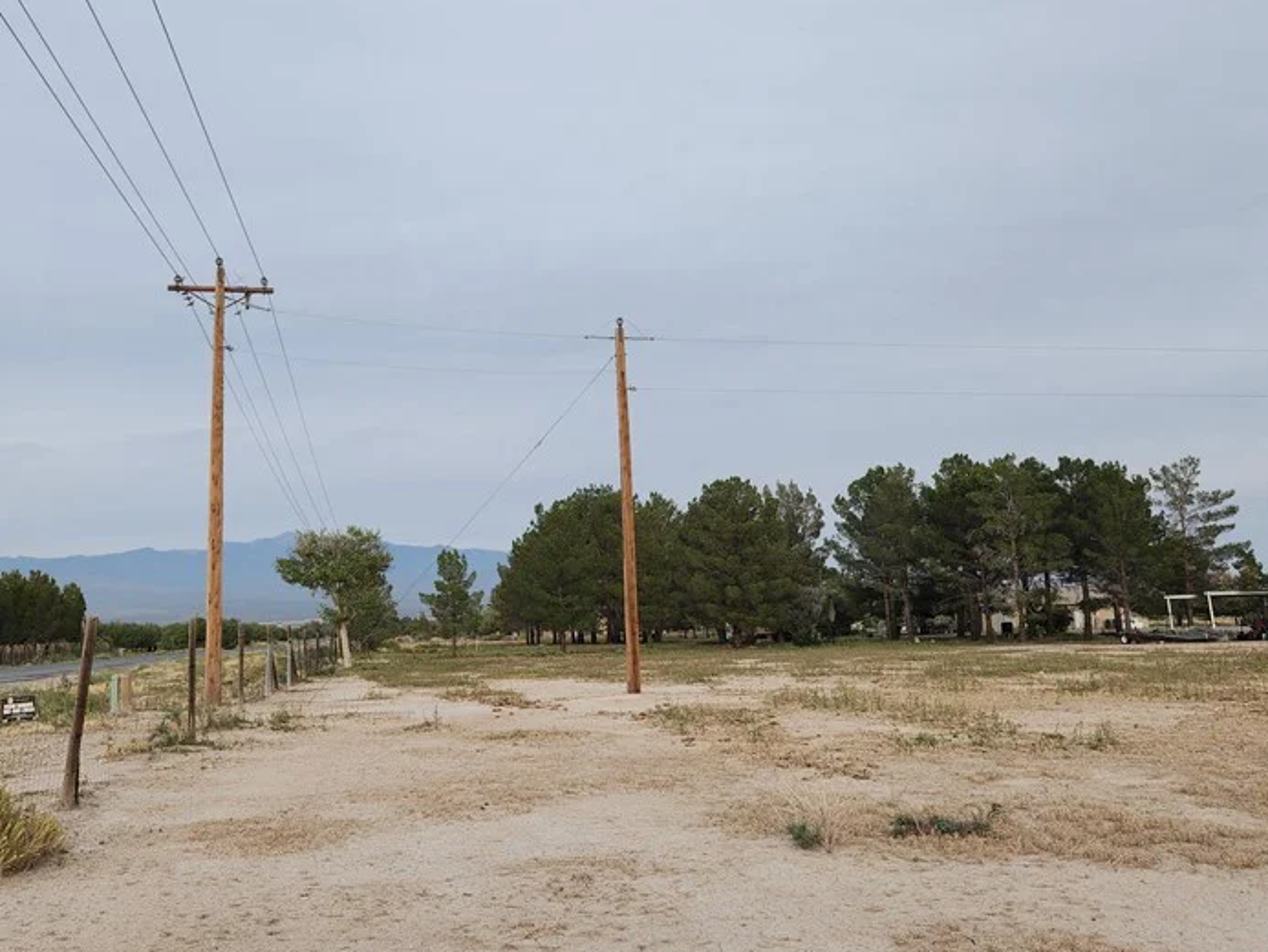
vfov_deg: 41.8
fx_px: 1246
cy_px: 430
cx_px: 534
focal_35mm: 34
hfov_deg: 53.7
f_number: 1.8
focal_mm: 5.4
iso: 20
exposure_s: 1/356
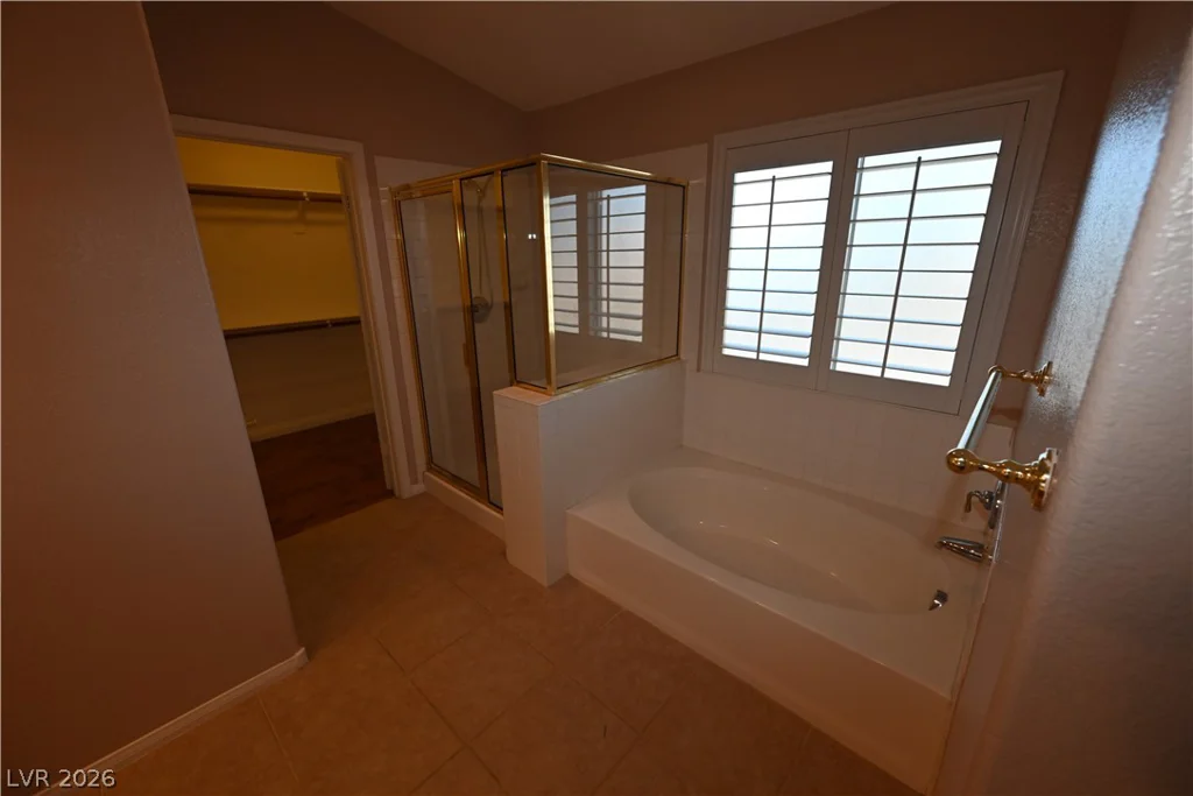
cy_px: 398
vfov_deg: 81.2
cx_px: 596
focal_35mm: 14
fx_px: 464
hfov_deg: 104.2
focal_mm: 14
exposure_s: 1/90
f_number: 4.8
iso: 1100
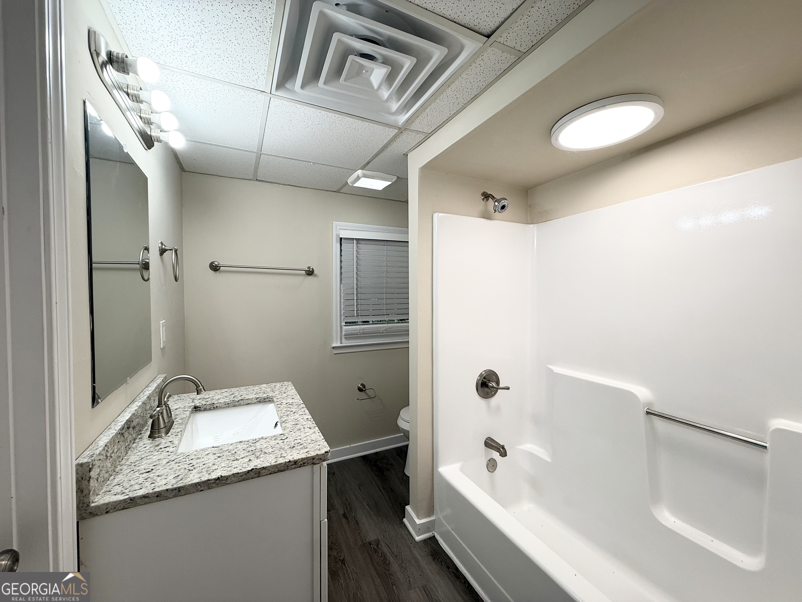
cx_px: 401
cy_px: 301
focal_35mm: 14
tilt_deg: -1.4
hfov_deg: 102.1
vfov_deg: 85.7
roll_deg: -0.2
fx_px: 324
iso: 64
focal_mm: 2.22
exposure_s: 1/120
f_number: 2.2
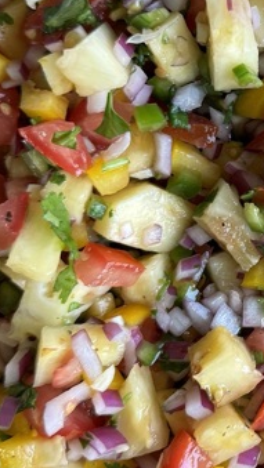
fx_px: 982
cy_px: 206
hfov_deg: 14.4
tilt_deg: -86.3
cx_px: 390
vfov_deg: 26.8
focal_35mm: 79
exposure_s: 1/121
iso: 125
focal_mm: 6.76
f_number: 1.78
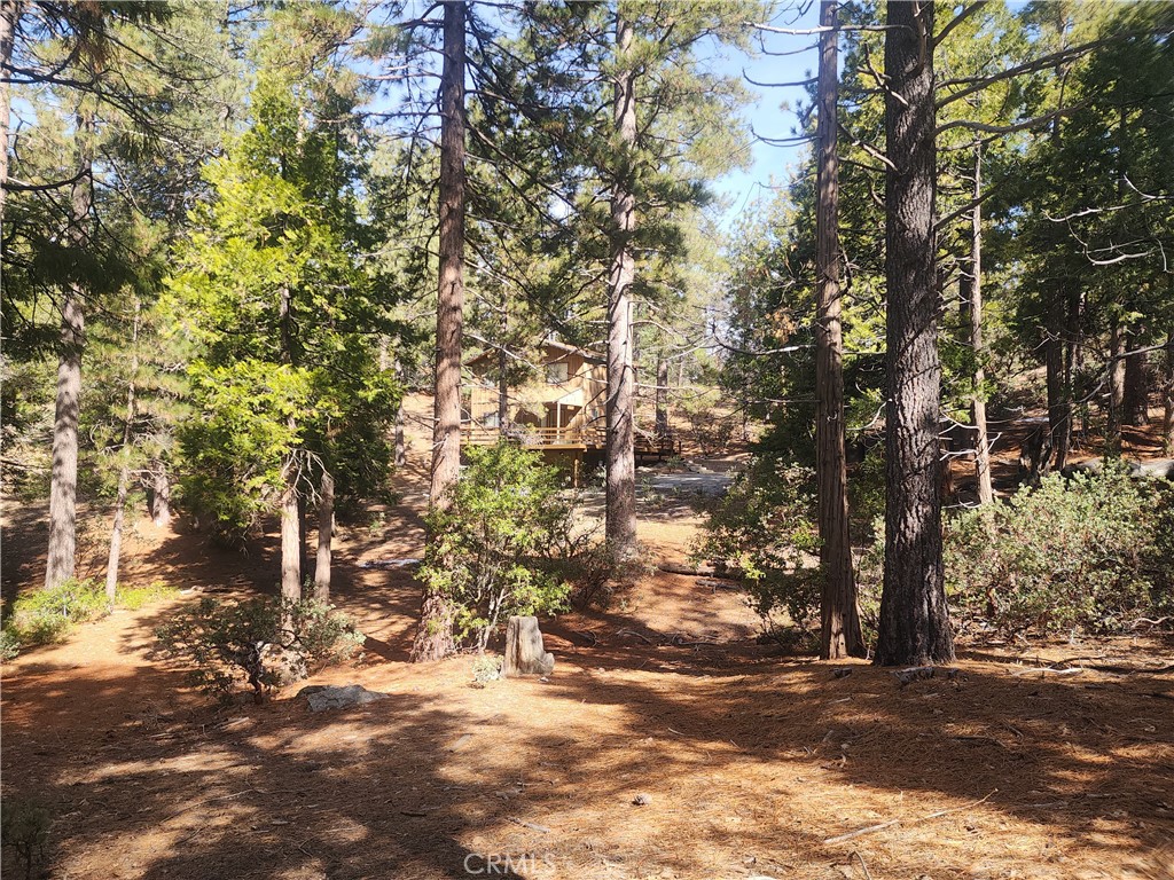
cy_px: 440
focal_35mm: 23
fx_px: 780
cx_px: 587
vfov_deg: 58.9
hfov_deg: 73.9
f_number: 1.8
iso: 12
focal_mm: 6.4
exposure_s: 1/211
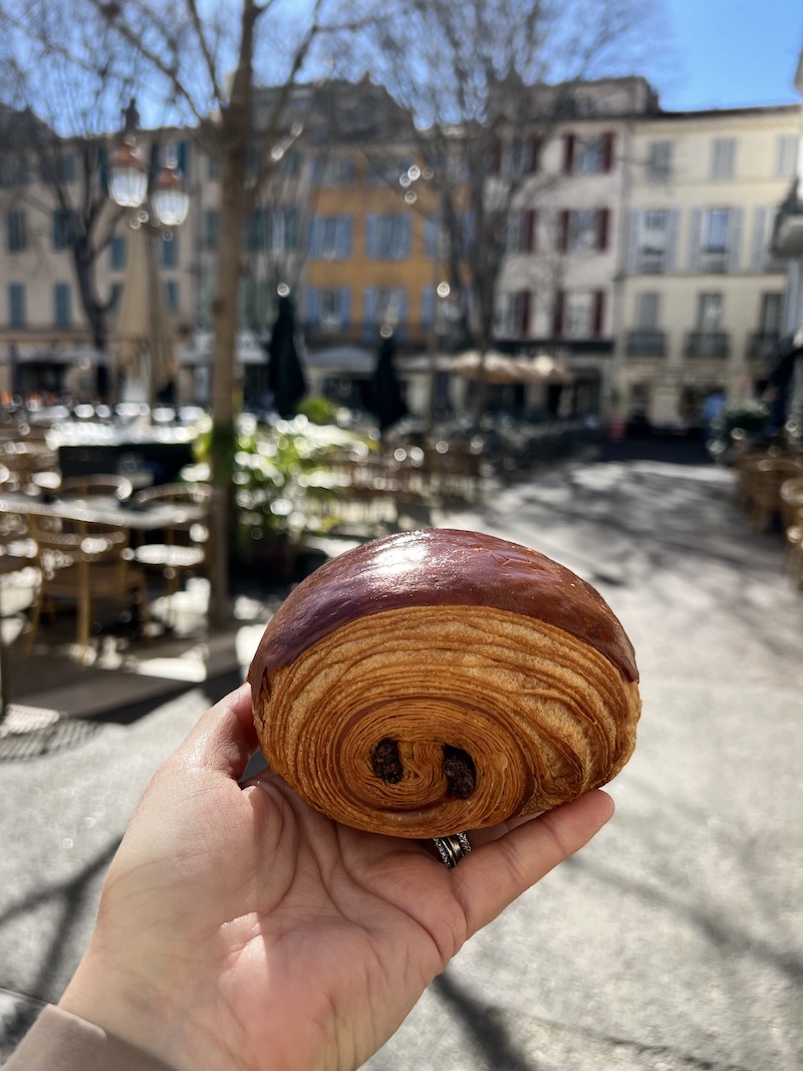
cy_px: 536
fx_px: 804
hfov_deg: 53.1
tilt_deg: -5.9
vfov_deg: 67.3
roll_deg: -1.1
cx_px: 402
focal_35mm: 26
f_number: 1.5
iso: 50
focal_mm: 5.7
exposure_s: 1/2045
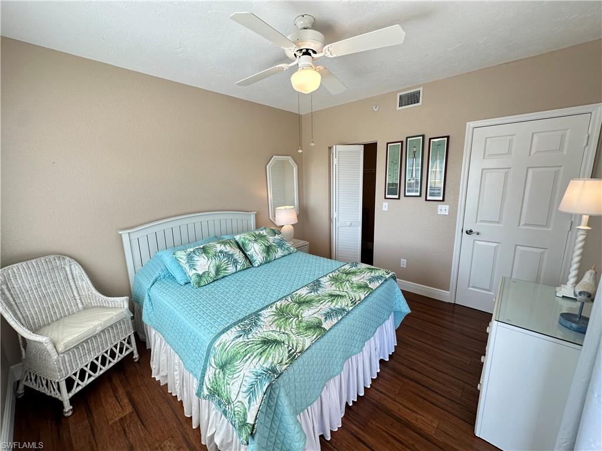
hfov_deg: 102.1
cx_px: 301
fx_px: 243
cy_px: 226
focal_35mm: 14
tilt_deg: -10.9
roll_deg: +1.1
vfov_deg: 85.7
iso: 64
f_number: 2.2
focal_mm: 2.22
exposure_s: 1/120
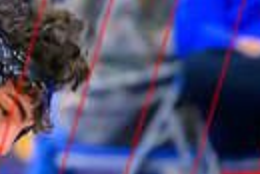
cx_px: -223
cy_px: 60
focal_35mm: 768
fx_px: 5553
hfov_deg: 2.7
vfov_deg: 1.8
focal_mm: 110
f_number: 2.8
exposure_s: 1/640
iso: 5000
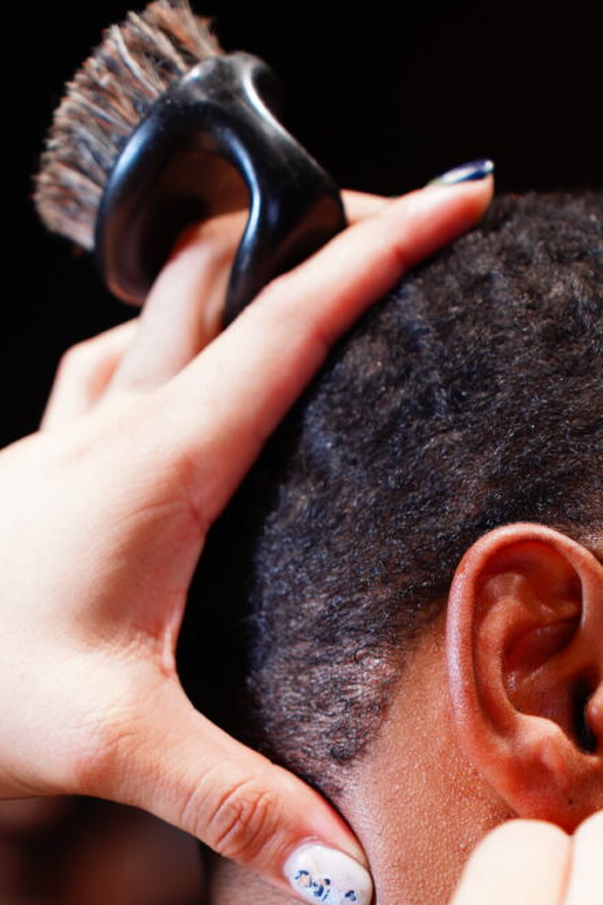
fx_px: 3291
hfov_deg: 10.5
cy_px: 762
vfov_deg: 15.5
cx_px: 241
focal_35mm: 131
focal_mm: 75
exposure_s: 1/200
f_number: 3.5
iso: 500
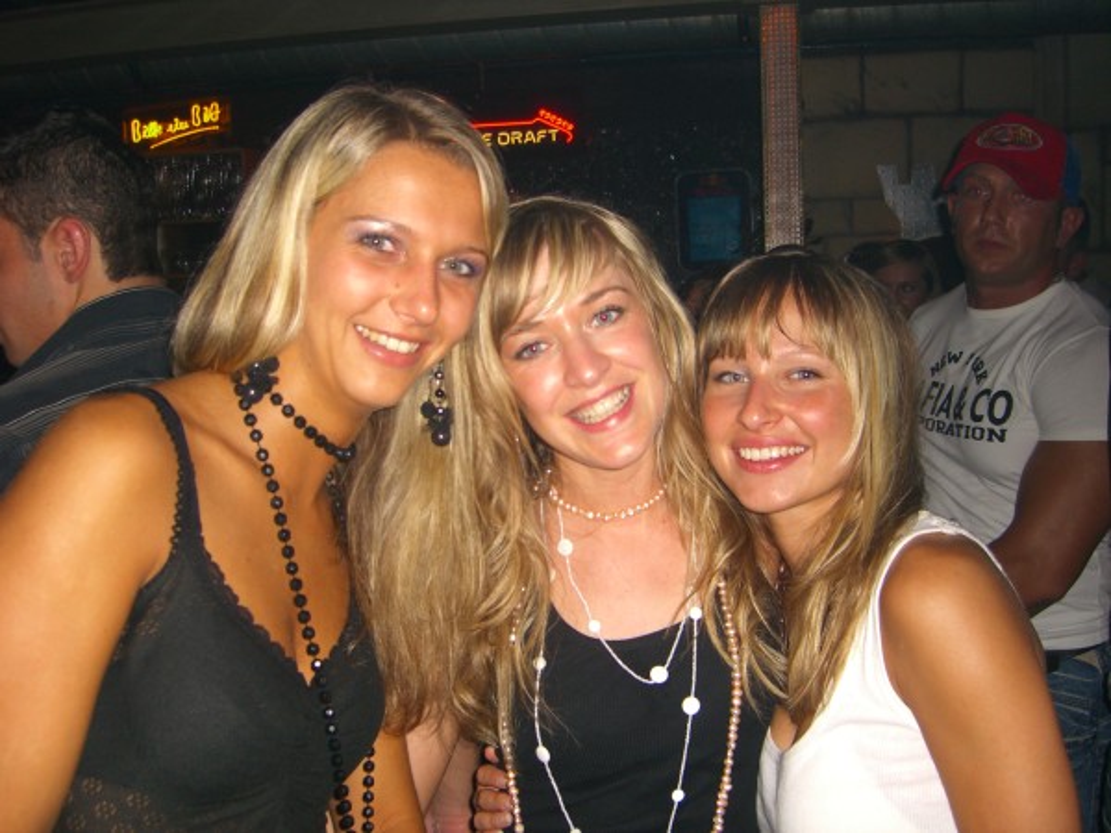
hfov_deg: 49.0
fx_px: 1220
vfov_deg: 37.7
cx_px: 556
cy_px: 416
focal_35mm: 38
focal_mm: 7.9
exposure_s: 1/60
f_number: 2.8
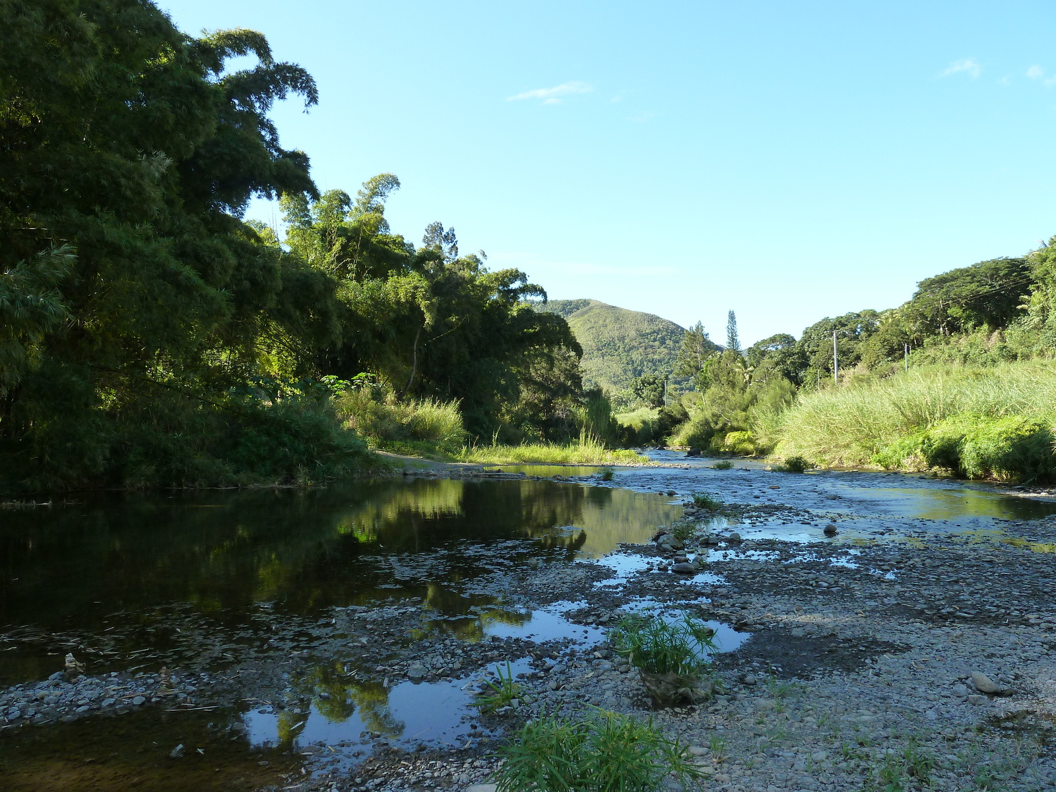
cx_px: 528
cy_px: 396
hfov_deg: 69.4
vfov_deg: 54.9
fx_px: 763
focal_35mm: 25
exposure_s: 1/160
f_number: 4
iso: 125
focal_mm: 4.1
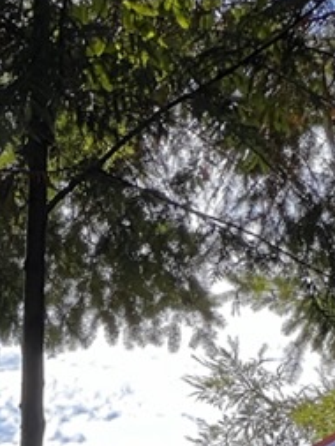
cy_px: 869
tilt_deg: +10.6
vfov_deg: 6.2
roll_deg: -1.9
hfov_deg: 4.7
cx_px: -284
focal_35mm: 312
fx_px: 4022
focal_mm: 9
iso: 32
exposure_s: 1/278
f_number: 2.8
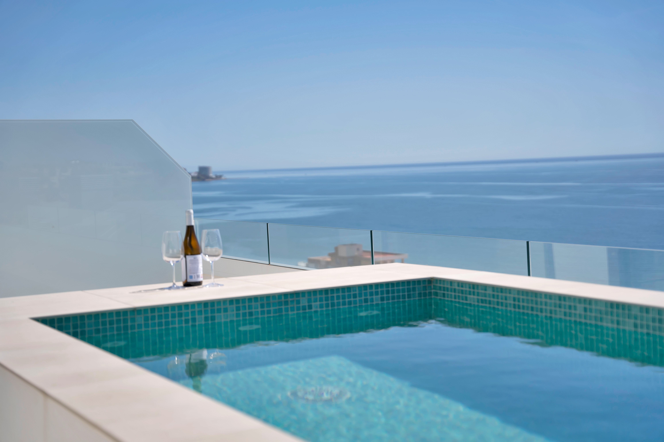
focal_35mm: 58
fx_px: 1060
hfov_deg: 34.8
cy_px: 221
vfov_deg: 23.6
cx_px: 332
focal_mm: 57.5
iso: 100
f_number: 2.8
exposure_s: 1/3200
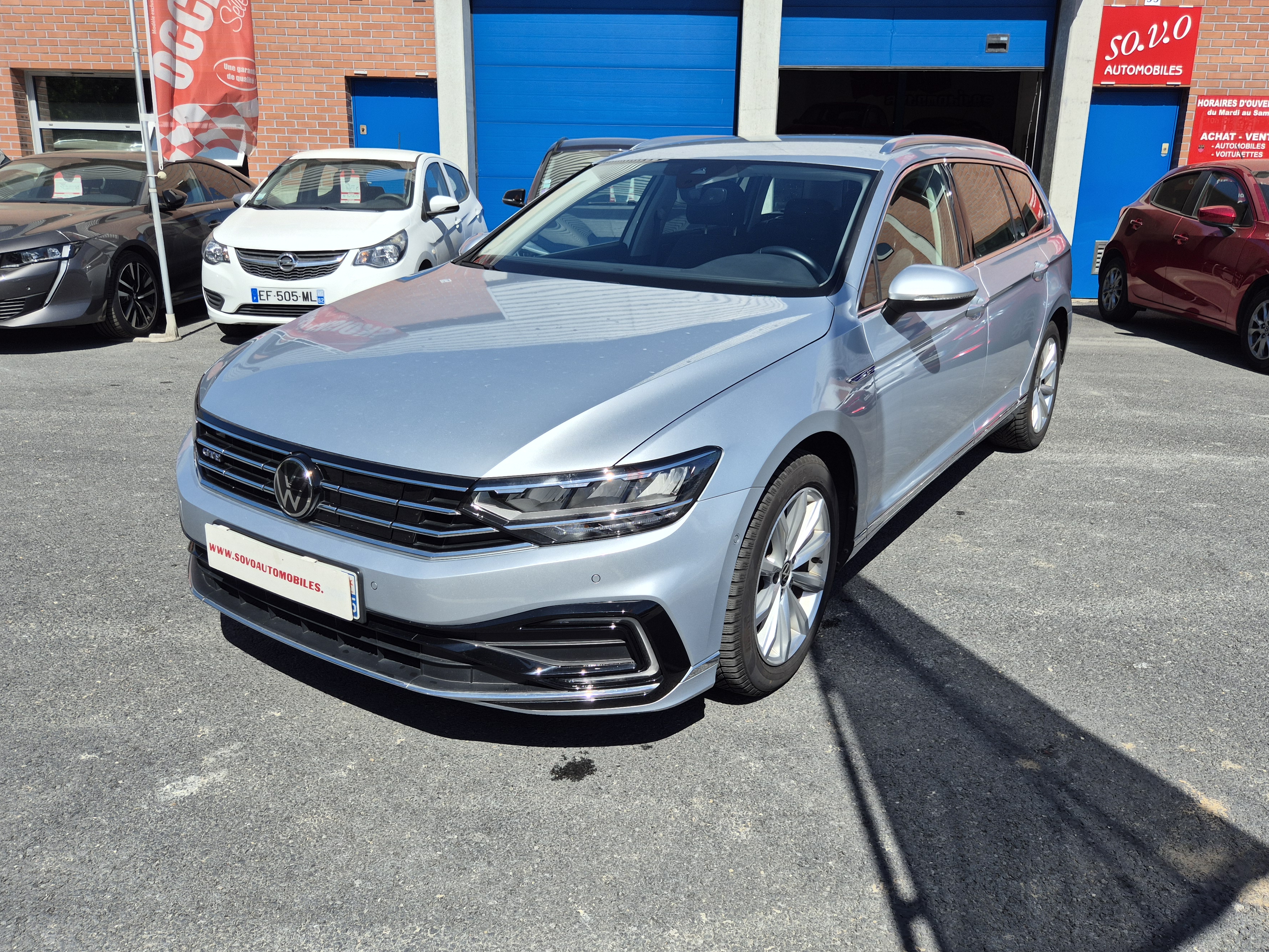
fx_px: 953
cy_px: 451
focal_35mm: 26
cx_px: 652
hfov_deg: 67.3
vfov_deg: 53.0
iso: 25
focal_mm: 5.4
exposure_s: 1/2048
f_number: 1.8
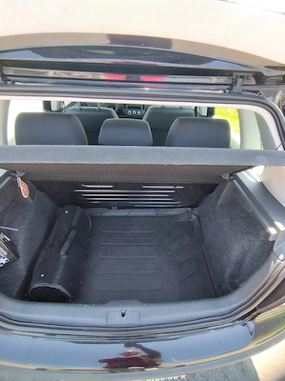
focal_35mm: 16
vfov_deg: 94.5
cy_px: 190
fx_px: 176
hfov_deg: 78.1
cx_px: 142
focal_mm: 1.65
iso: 70
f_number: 2.2
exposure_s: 1/100
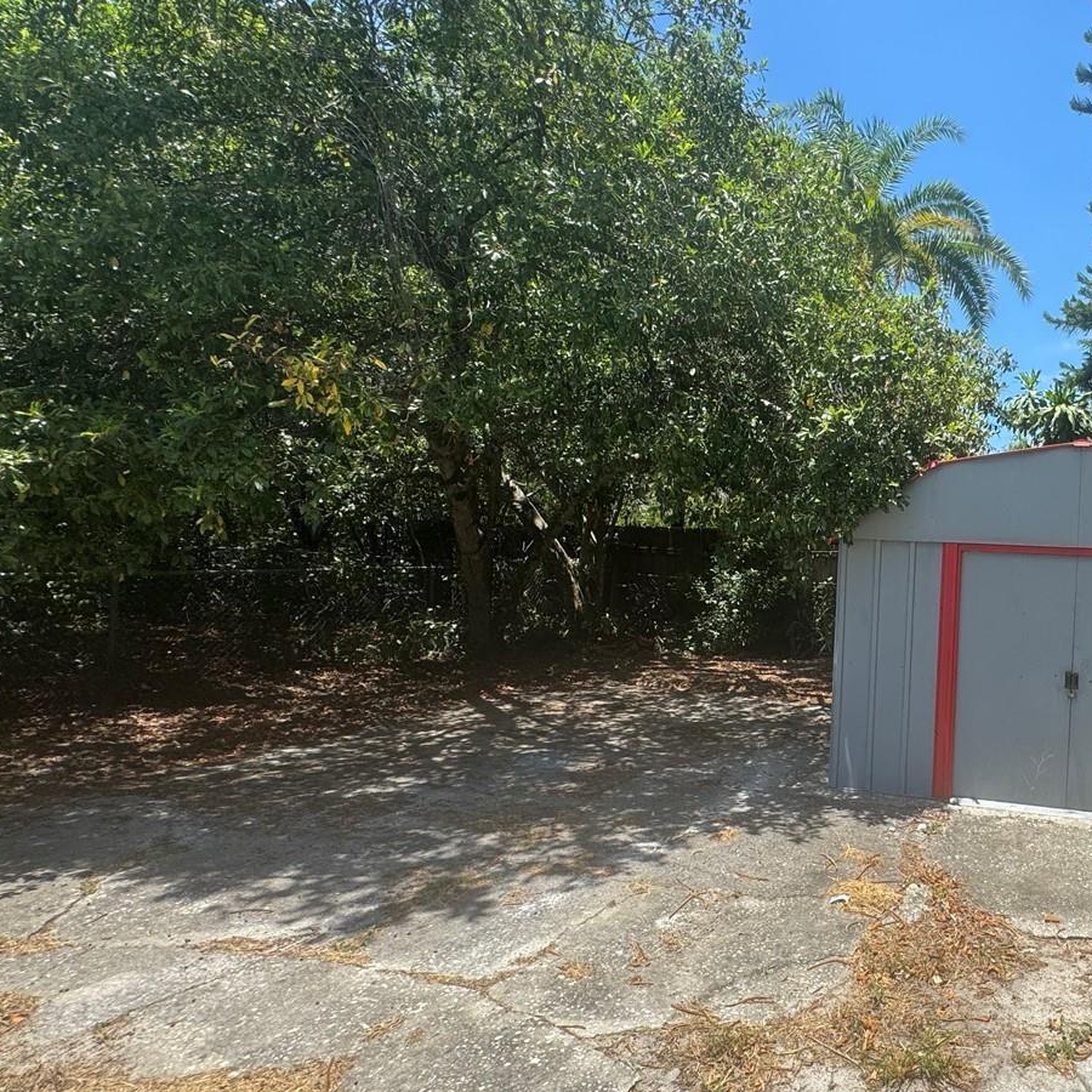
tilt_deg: +1.1
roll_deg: -2.1
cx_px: 943
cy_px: 553
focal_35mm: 22
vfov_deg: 69.6
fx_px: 785
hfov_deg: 61.0
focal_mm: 2.22
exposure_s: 1/605
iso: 50
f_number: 2.2
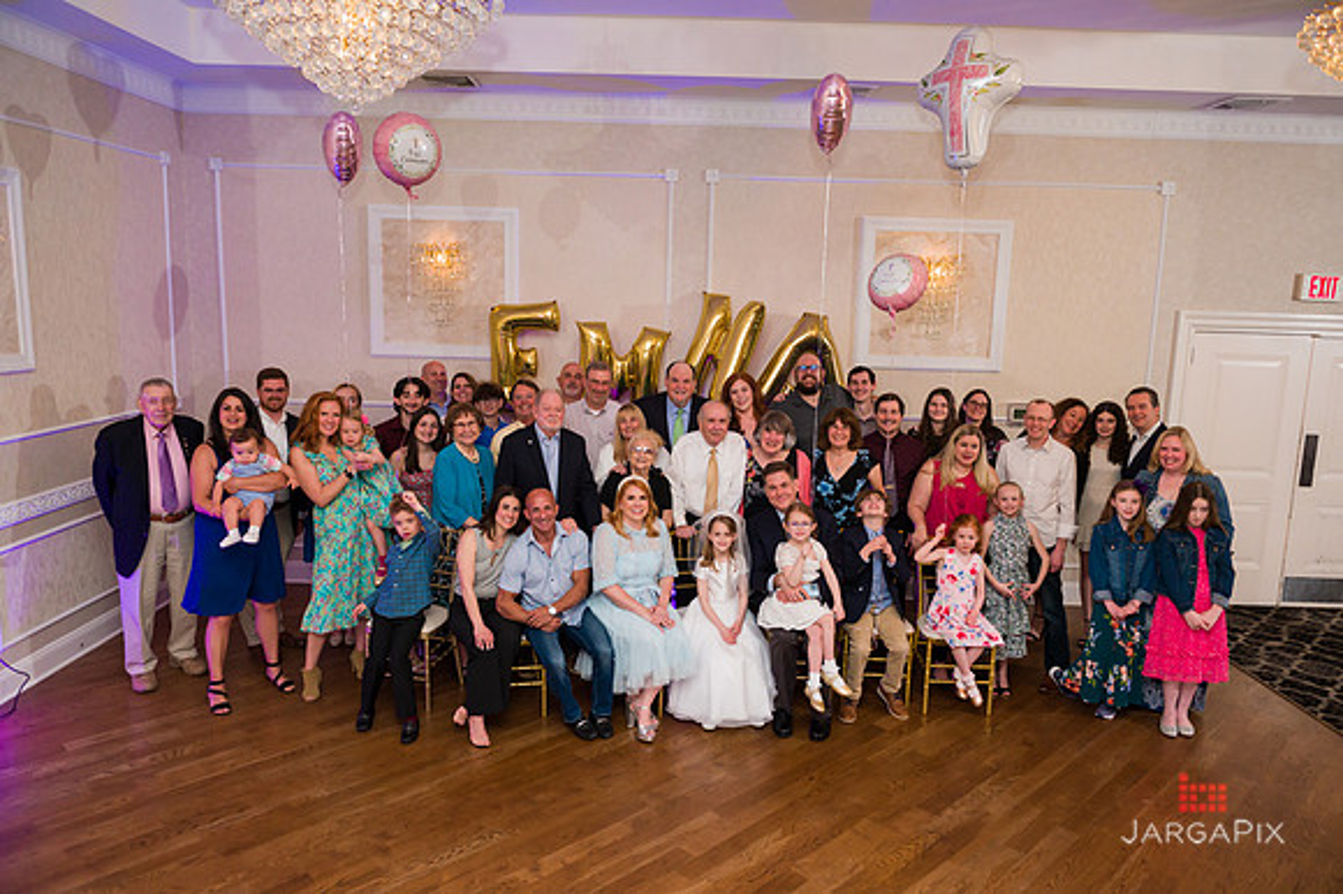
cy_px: 447
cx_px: 672
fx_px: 895
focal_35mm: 24
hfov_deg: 73.8
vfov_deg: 53.1
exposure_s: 1/200
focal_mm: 24
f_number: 5
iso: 1250
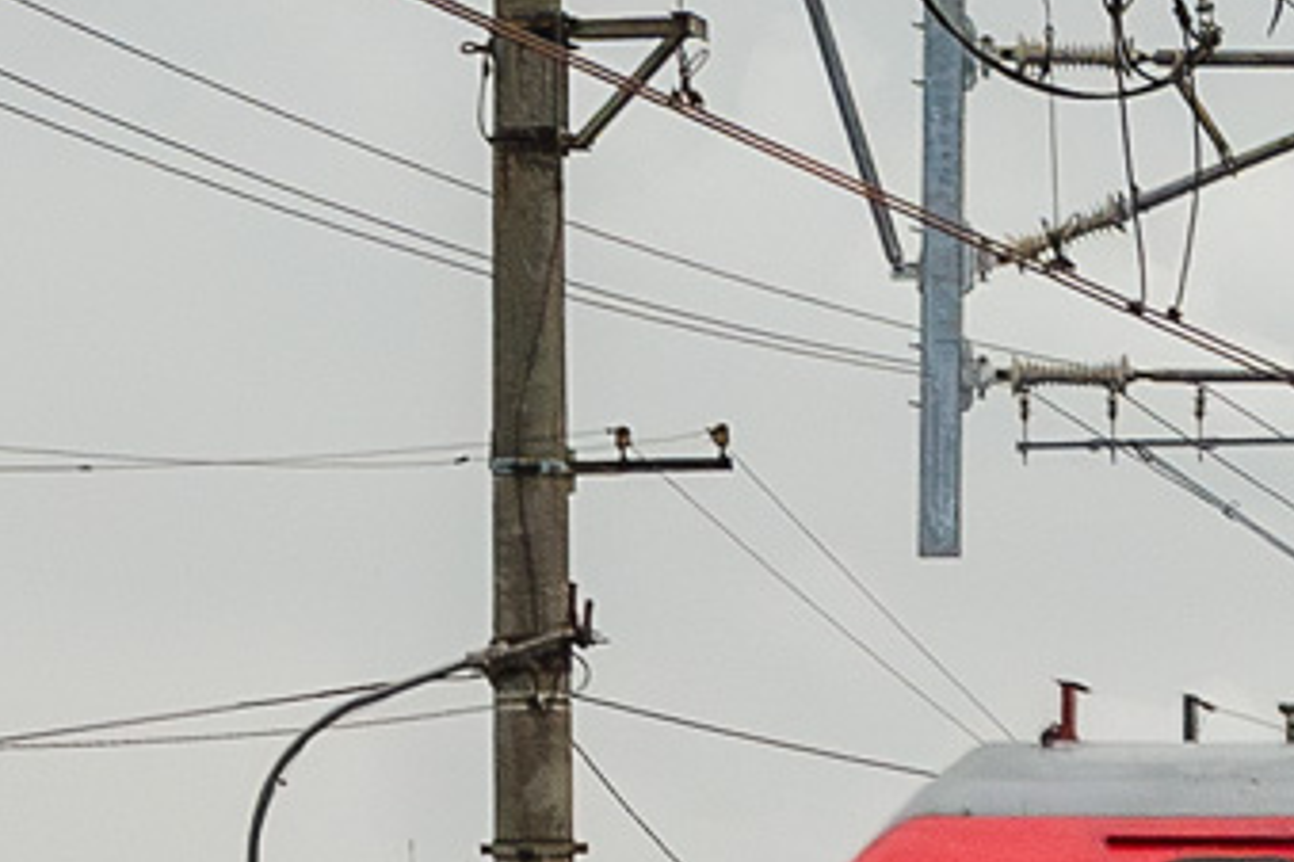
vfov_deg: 4.0
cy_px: 873
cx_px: 1389
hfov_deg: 6.0
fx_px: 12364
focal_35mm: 344
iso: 400
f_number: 8
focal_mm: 52
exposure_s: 1/250
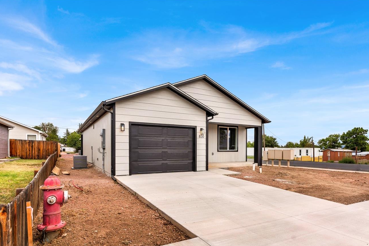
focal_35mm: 21
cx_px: 203
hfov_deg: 81.0
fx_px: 215
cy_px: 149
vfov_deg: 58.9
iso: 200
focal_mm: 17
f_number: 8
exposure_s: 1/500
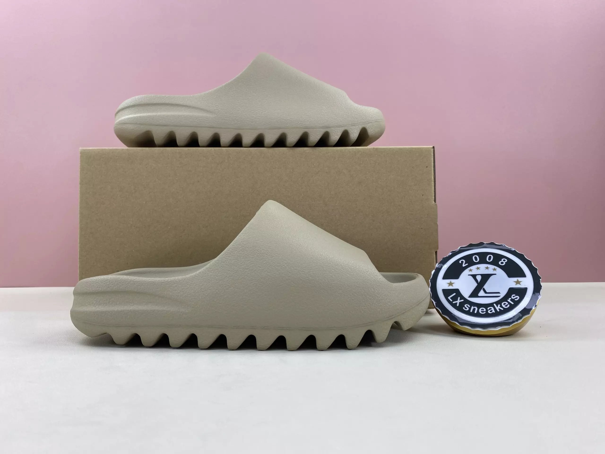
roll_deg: -0.2
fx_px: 454
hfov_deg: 67.3
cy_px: 227
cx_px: 302
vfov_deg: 53.1
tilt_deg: +2.1
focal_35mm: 26
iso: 32
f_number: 1.8
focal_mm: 4.25
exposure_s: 1/429
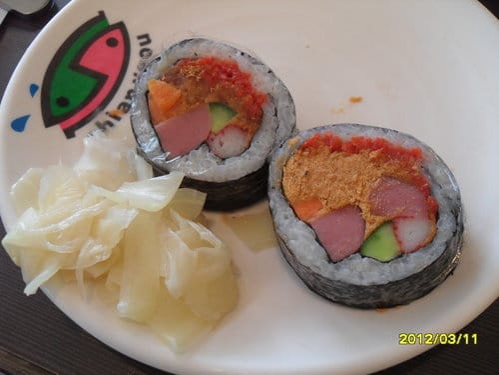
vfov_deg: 40.7
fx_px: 505
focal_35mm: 35
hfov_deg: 52.6
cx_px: 250
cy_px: 188
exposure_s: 1/30
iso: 200
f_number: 2.8
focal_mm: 6.2
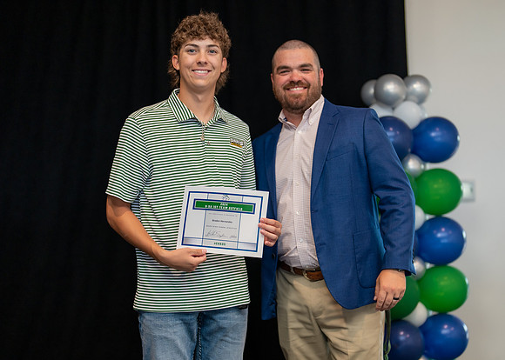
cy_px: 212
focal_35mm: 62
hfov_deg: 31.7
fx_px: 890
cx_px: 282
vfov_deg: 22.9
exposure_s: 1/320
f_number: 1.2
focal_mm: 50
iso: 200
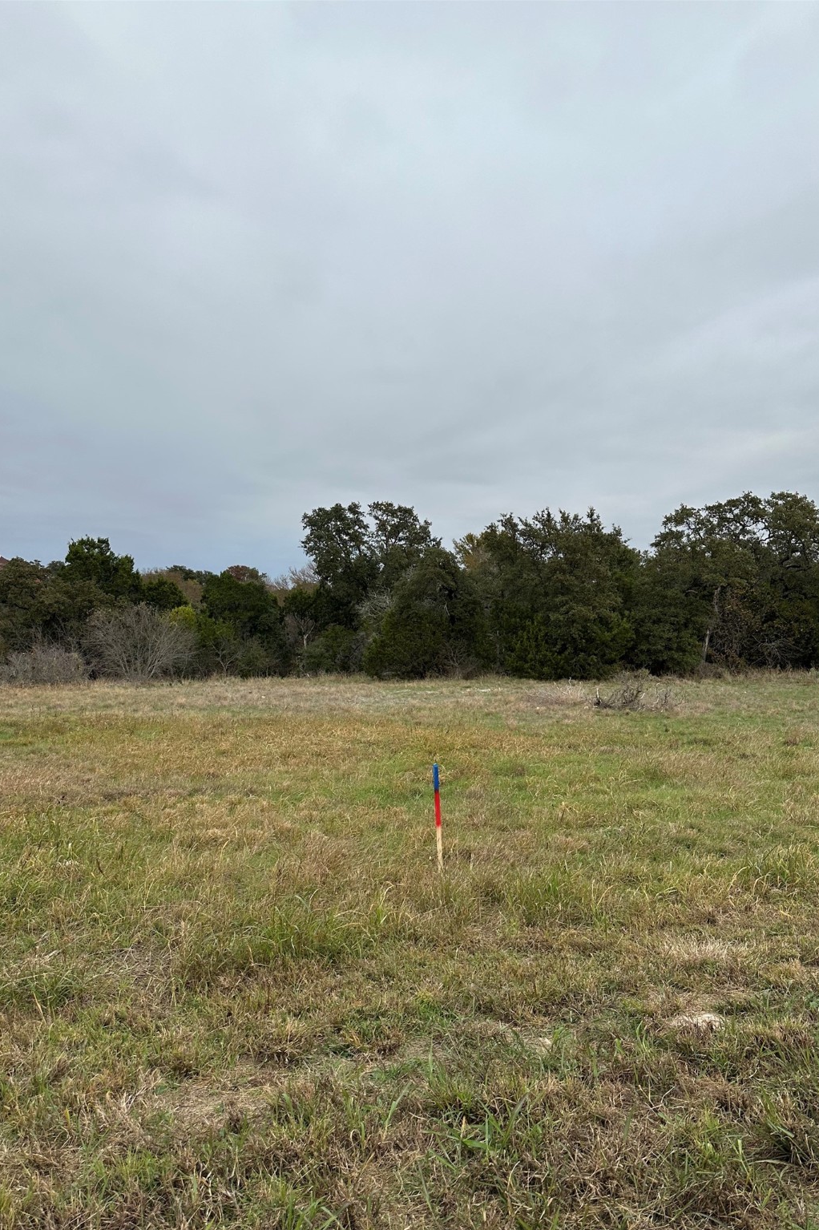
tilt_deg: +0.1
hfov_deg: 51.3
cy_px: 615
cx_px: 394
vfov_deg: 71.5
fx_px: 853
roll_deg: -1.9
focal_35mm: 25
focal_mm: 6.86
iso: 80
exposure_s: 1/2353
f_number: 1.78
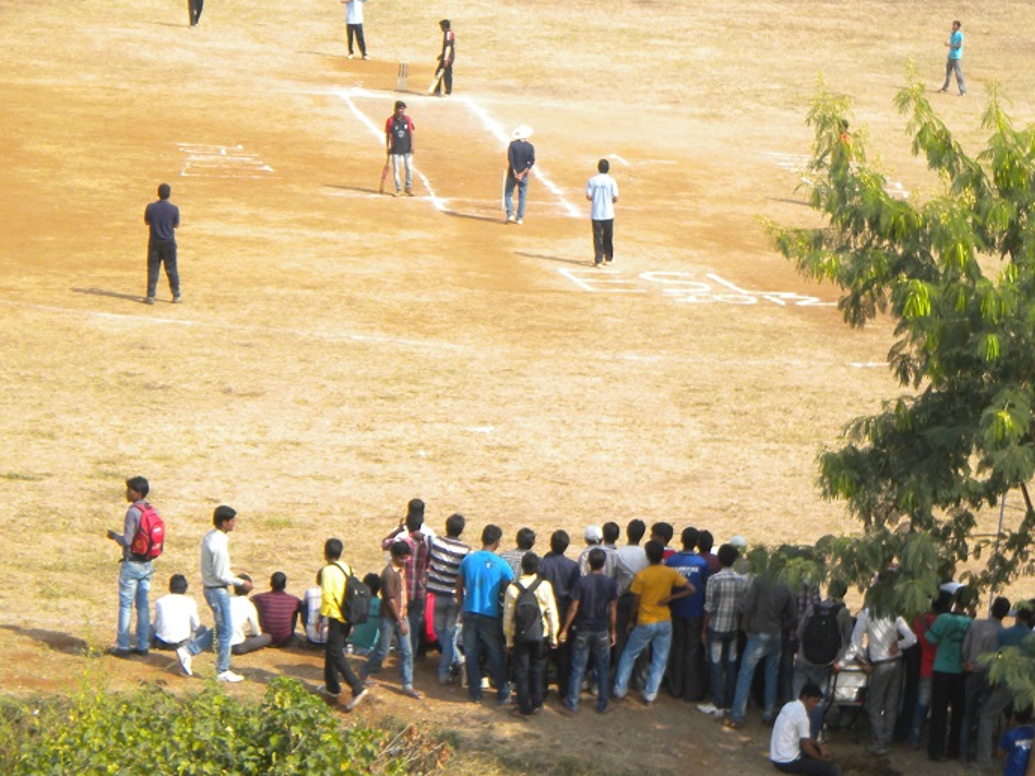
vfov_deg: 9.9
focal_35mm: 150
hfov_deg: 13.2
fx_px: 4486
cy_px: 235
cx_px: 527
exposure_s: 1/208
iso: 80
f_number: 5.9
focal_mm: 18.9
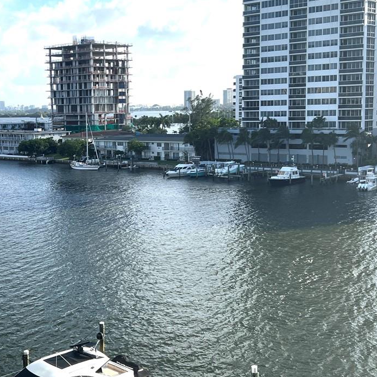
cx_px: 105
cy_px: 186
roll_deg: +1.8
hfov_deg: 31.8
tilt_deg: -7.7
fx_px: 653
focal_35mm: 53
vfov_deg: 32.2
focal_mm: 5.7
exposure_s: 1/4630
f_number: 1.5
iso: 50
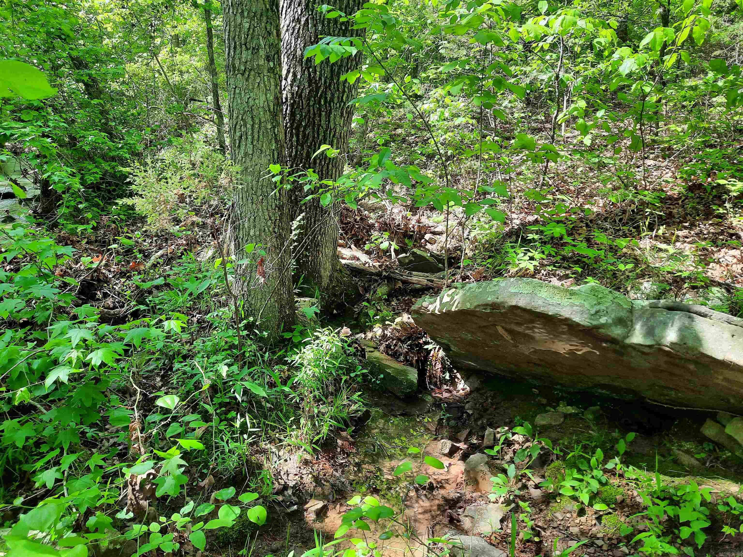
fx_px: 537
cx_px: 372
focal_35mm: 25
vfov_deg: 54.9
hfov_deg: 69.4
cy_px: 278
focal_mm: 4.6
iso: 40
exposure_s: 1/120
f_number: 2
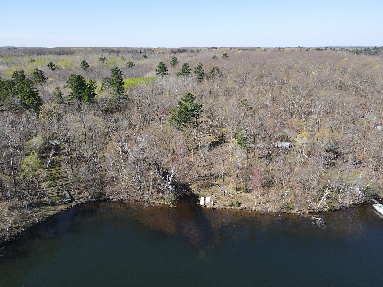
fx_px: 266
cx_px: 192
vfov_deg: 56.8
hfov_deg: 71.6
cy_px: 144
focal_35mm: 24
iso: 100
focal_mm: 4.5
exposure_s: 1/350
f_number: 2.8
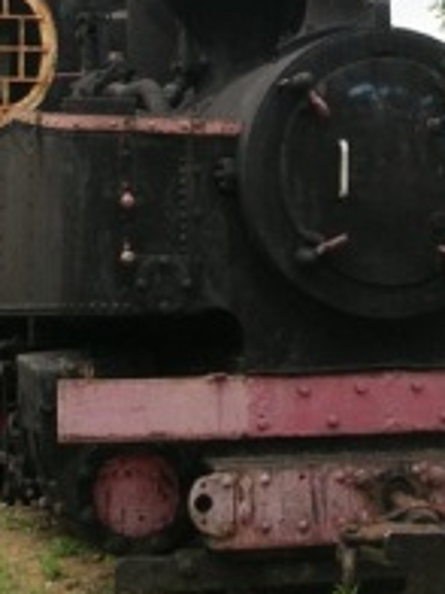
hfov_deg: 13.0
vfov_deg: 17.0
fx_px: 1954
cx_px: 285
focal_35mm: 114
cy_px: 61
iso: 50
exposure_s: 1/131
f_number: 5.6
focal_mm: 8.4
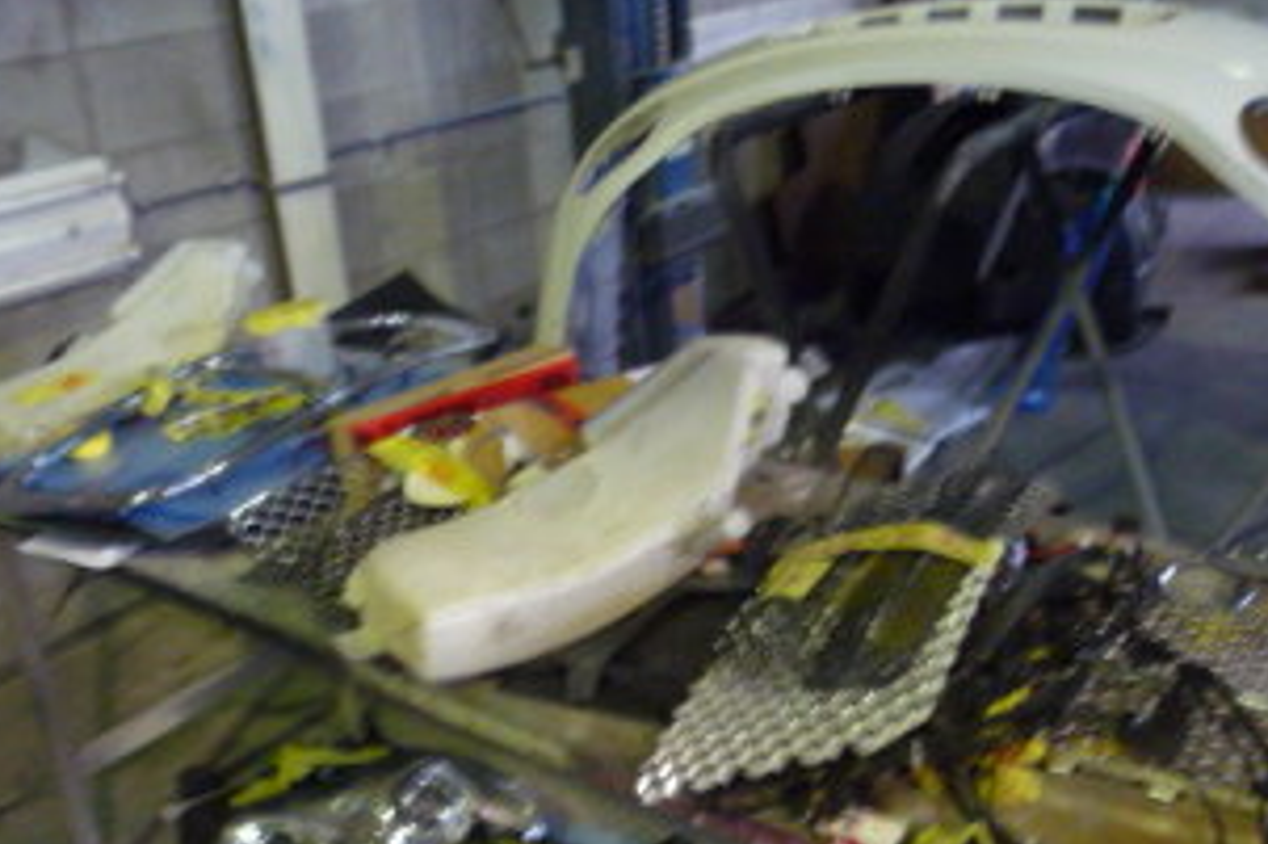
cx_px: 600
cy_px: 558
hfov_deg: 51.9
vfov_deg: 35.6
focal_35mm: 37
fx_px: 1302
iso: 400
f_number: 2.8
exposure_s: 1/8
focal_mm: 4.4
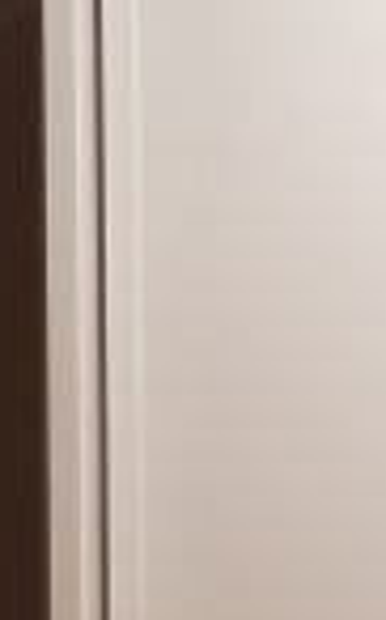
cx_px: 1048
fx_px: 3187
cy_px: 628
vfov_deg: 11.0
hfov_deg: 6.5
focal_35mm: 189
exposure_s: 1/30
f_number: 1.7
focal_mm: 4.2
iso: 200
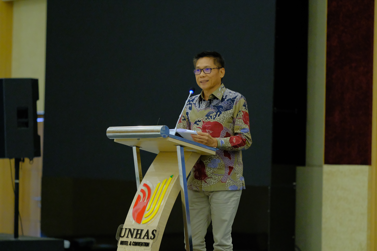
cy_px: 126
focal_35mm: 135
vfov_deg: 10.2
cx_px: 188
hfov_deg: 15.2
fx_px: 1414
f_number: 2
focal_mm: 90
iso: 6400
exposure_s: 1/250
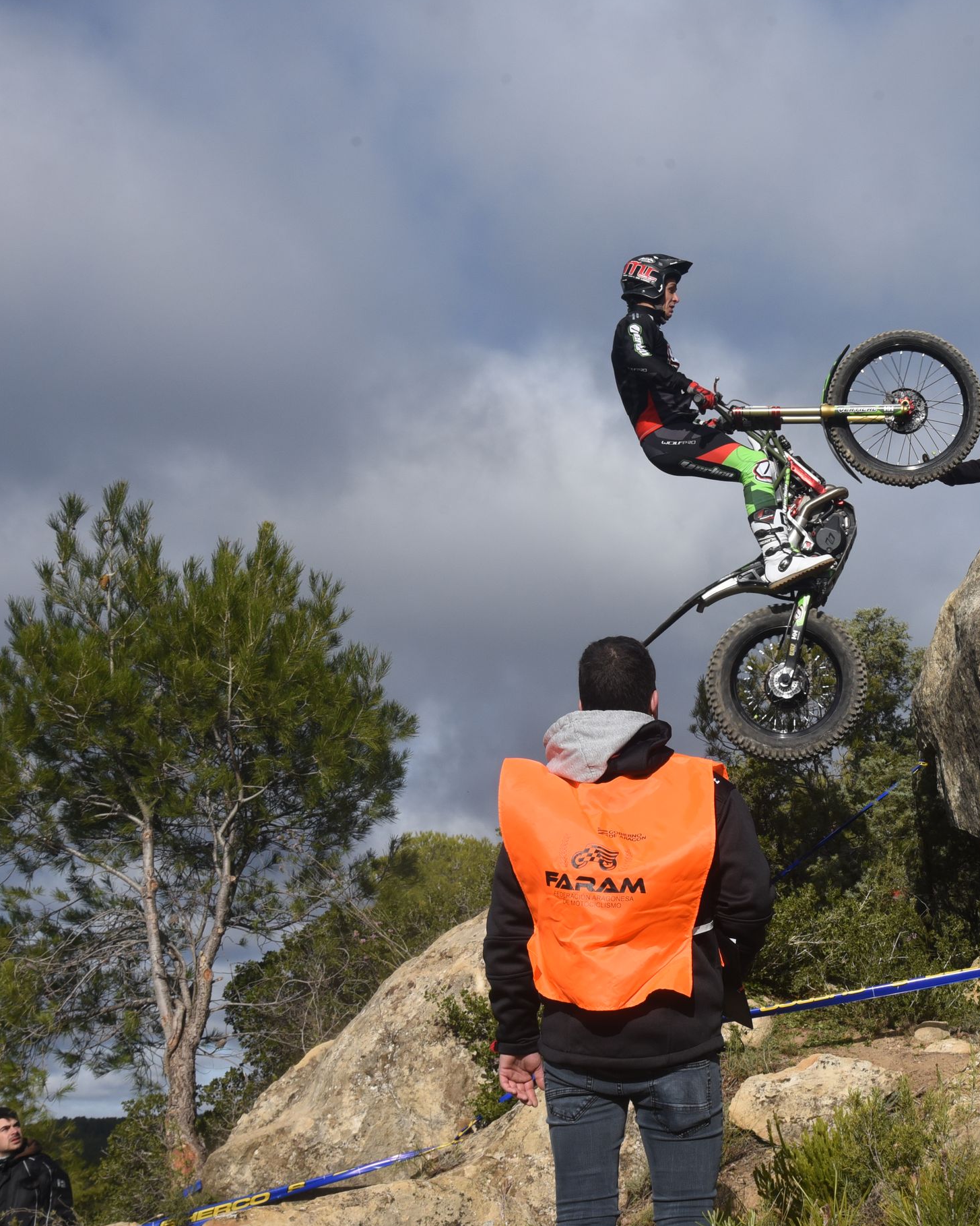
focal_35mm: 59
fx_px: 2139
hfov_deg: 25.3
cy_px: 669
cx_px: 796
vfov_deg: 31.9
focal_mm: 38
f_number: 13
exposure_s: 1/640
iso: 500
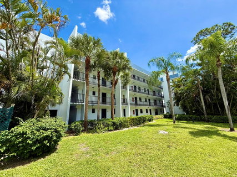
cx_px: 118
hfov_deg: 102.1
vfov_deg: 85.6
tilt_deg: +14.3
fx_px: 96
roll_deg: +1.4
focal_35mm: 14
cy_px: 88
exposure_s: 1/1087
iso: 50
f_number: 2.2
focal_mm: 2.22
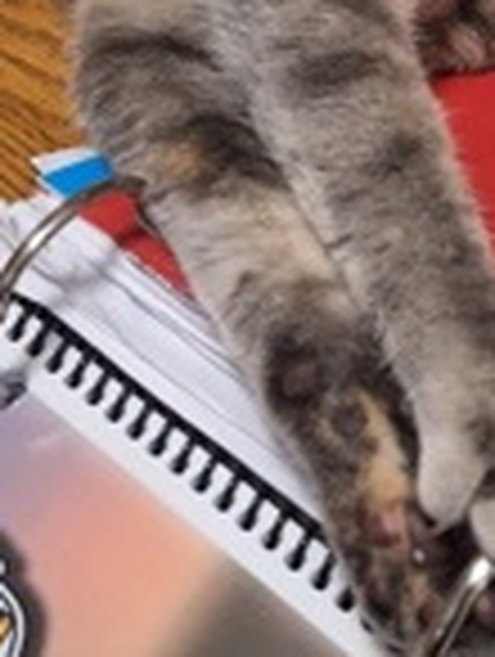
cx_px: 245
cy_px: 126
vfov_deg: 28.7
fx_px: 1255
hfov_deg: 22.3
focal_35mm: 66
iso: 320
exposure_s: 1/24
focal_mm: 5.54
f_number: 1.8
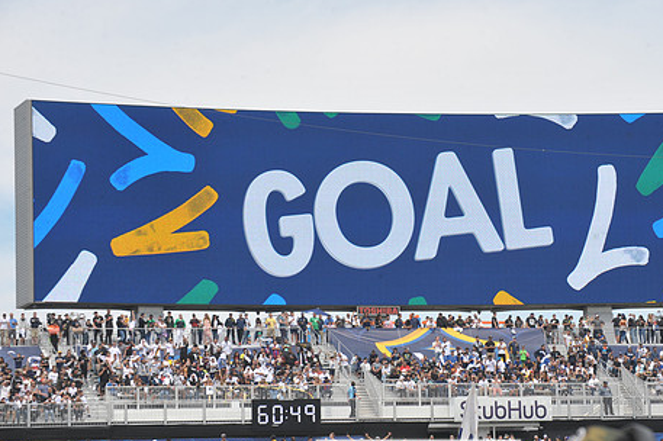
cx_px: 418
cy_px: 241
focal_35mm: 165
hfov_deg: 12.5
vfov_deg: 8.3
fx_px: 3036
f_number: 10
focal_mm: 130
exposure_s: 1/400
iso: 320
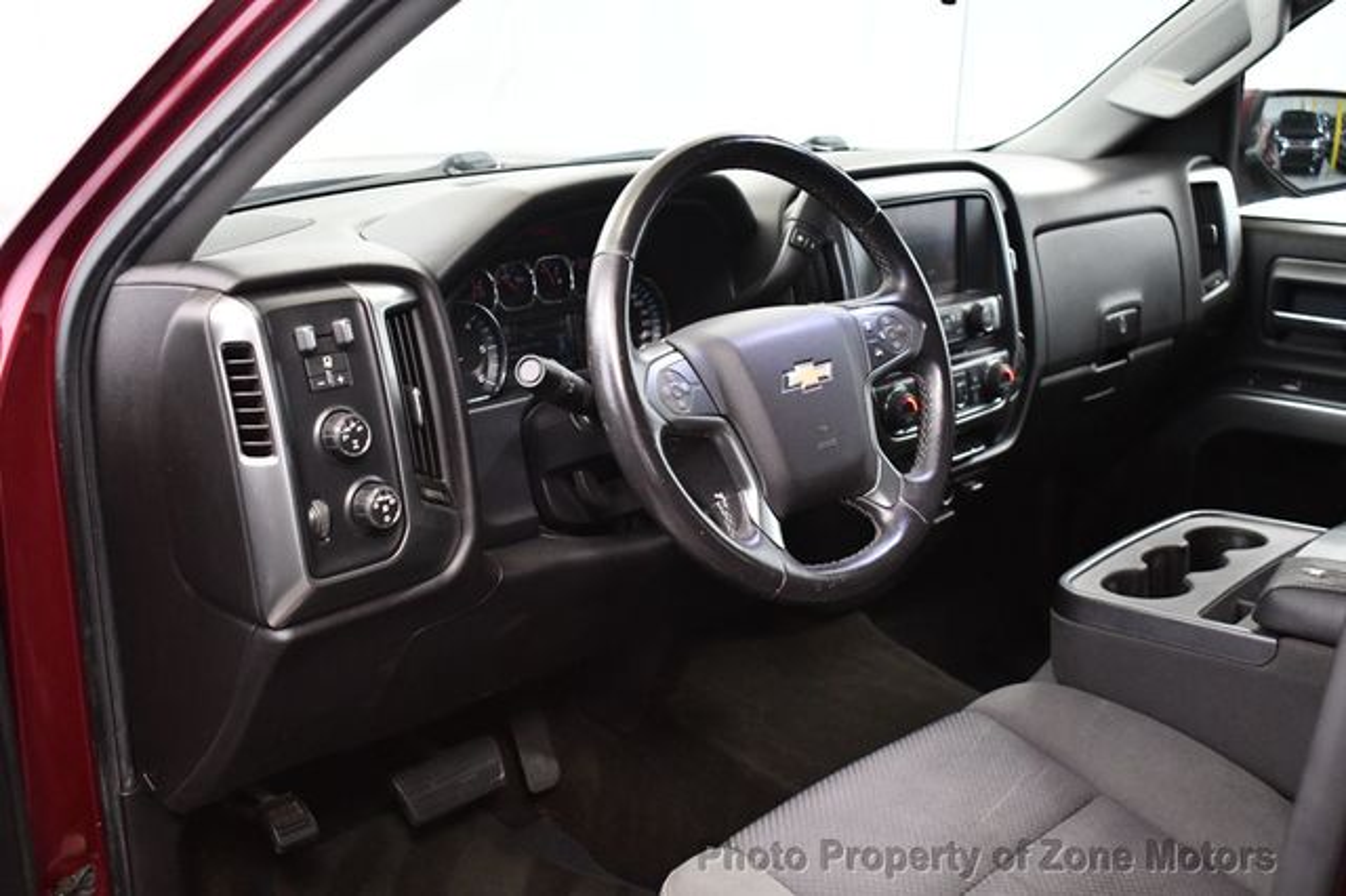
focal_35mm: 40
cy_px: 448
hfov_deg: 48.5
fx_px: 1495
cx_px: 673
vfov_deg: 33.4
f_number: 4
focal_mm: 27
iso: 4500
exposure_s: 1/60
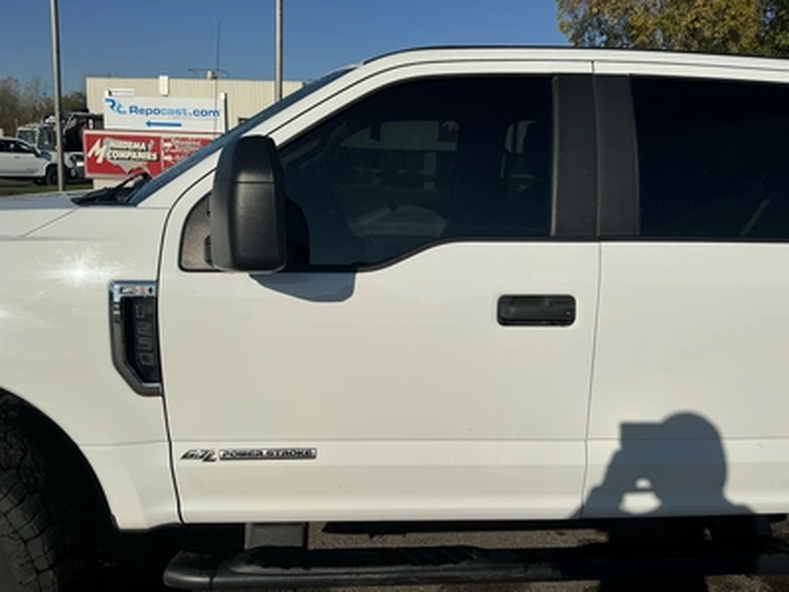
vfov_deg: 49.7
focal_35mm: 28
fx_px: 638
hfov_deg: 63.4
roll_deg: -2.4
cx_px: 394
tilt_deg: -9.5
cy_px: 296
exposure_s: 1/5814
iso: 25
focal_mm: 3
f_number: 1.8
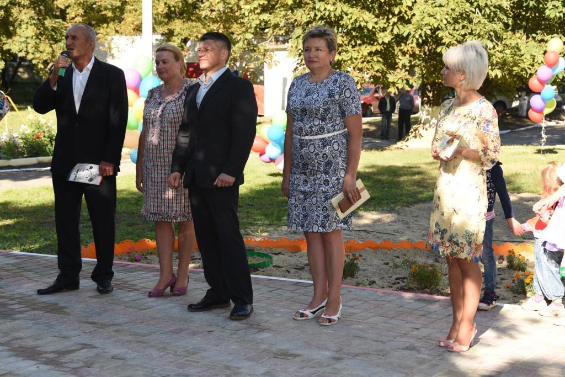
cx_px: 282
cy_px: 188
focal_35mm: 68
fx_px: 1067
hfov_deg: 29.7
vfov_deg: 20.0
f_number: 7.1
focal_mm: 68
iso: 400
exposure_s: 1/320
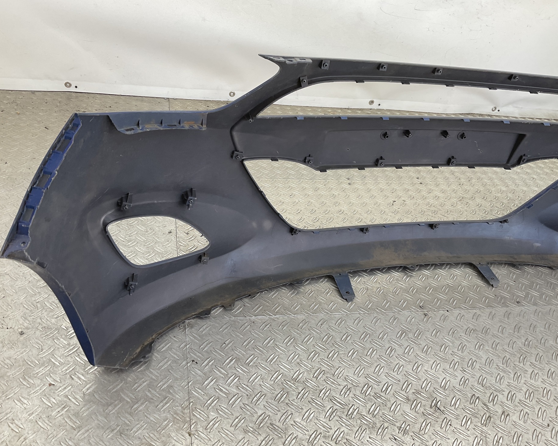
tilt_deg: -34.8
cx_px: 287
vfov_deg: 47.1
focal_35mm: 31
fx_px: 512
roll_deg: -13.6
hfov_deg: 57.2
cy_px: 224
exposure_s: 1/100
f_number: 1.8
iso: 25
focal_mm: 3
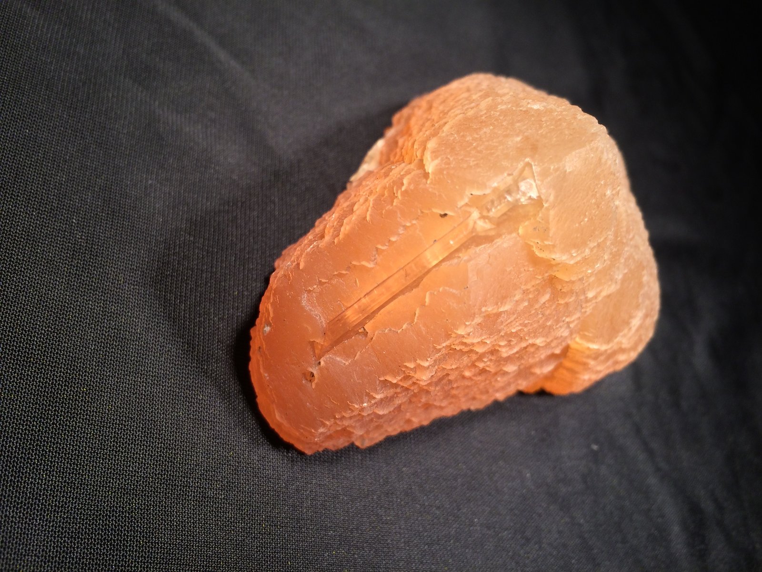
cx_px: 381
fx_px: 638
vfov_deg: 48.2
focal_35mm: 29
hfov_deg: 61.7
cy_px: 286
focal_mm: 4.15
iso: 50
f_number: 2.2
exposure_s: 1/120
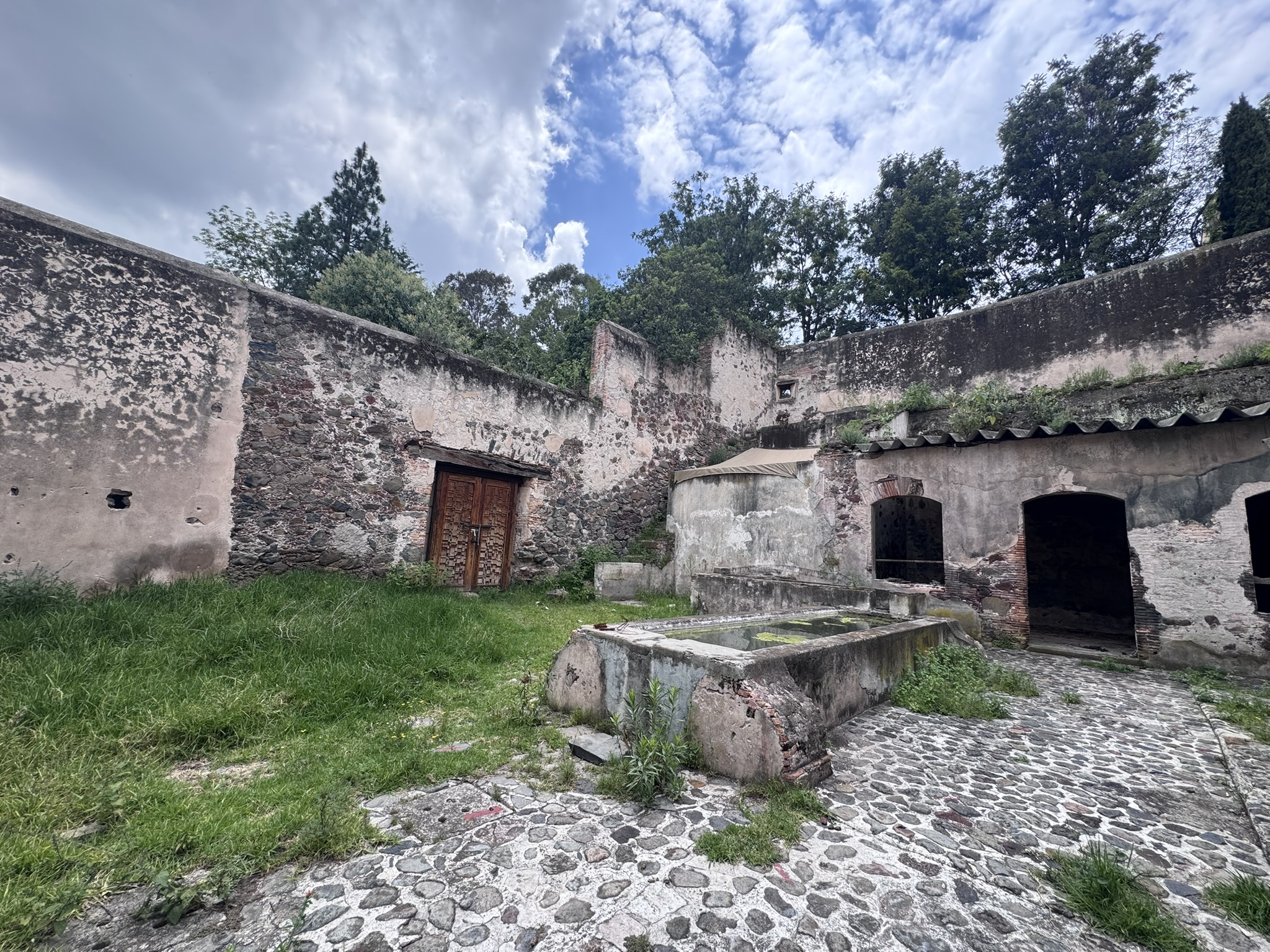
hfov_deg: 102.1
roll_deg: -3.8
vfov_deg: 85.7
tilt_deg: +7.5
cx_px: 635
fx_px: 514
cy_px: 476
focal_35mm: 14
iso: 40
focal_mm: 2.22
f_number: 2.2
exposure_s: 1/787
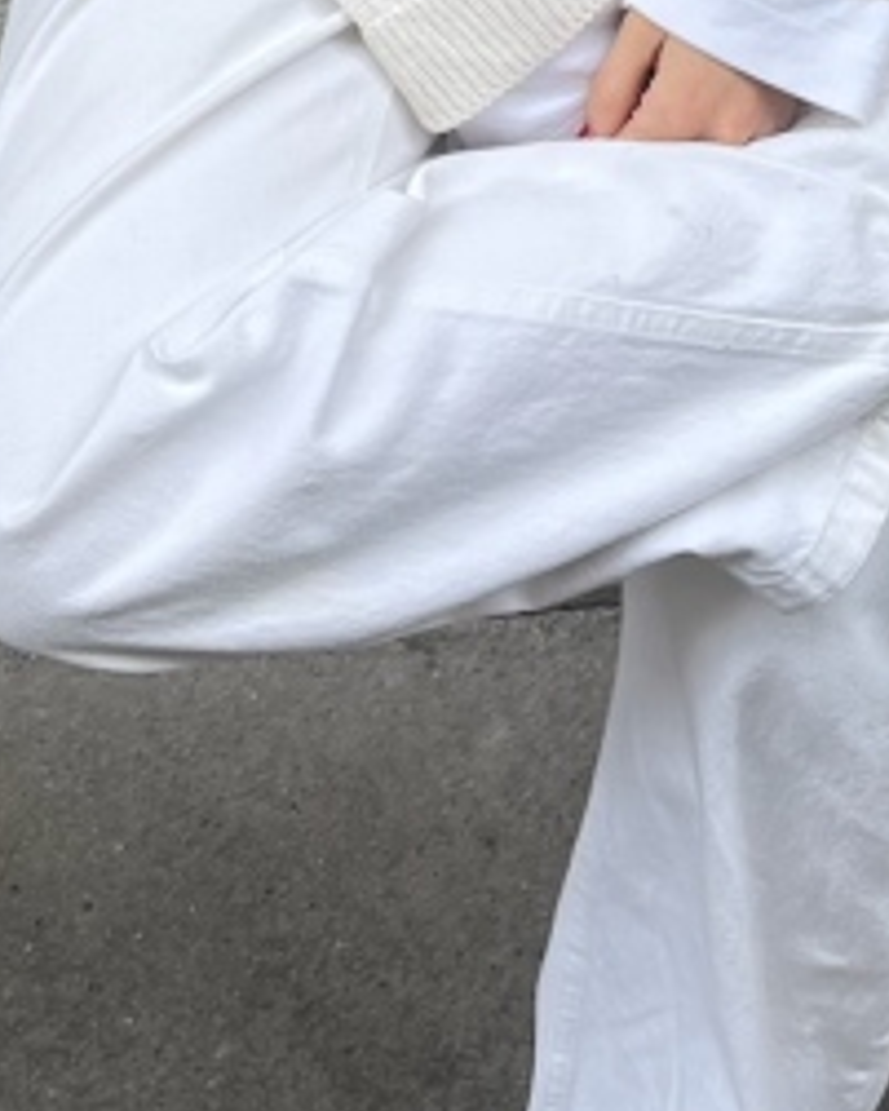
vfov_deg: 16.0
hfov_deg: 14.3
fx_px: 3550
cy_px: -640
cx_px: 478
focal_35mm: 108
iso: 50
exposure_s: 1/515
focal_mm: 5.1
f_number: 1.6
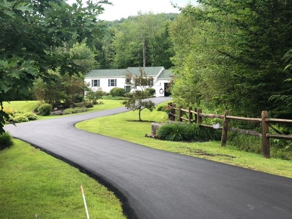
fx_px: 481
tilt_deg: -1.9
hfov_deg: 33.8
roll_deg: +1.2
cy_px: 110
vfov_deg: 25.7
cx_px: 146
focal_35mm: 57
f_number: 2.8
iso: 32
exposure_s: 1/120
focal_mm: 6.6
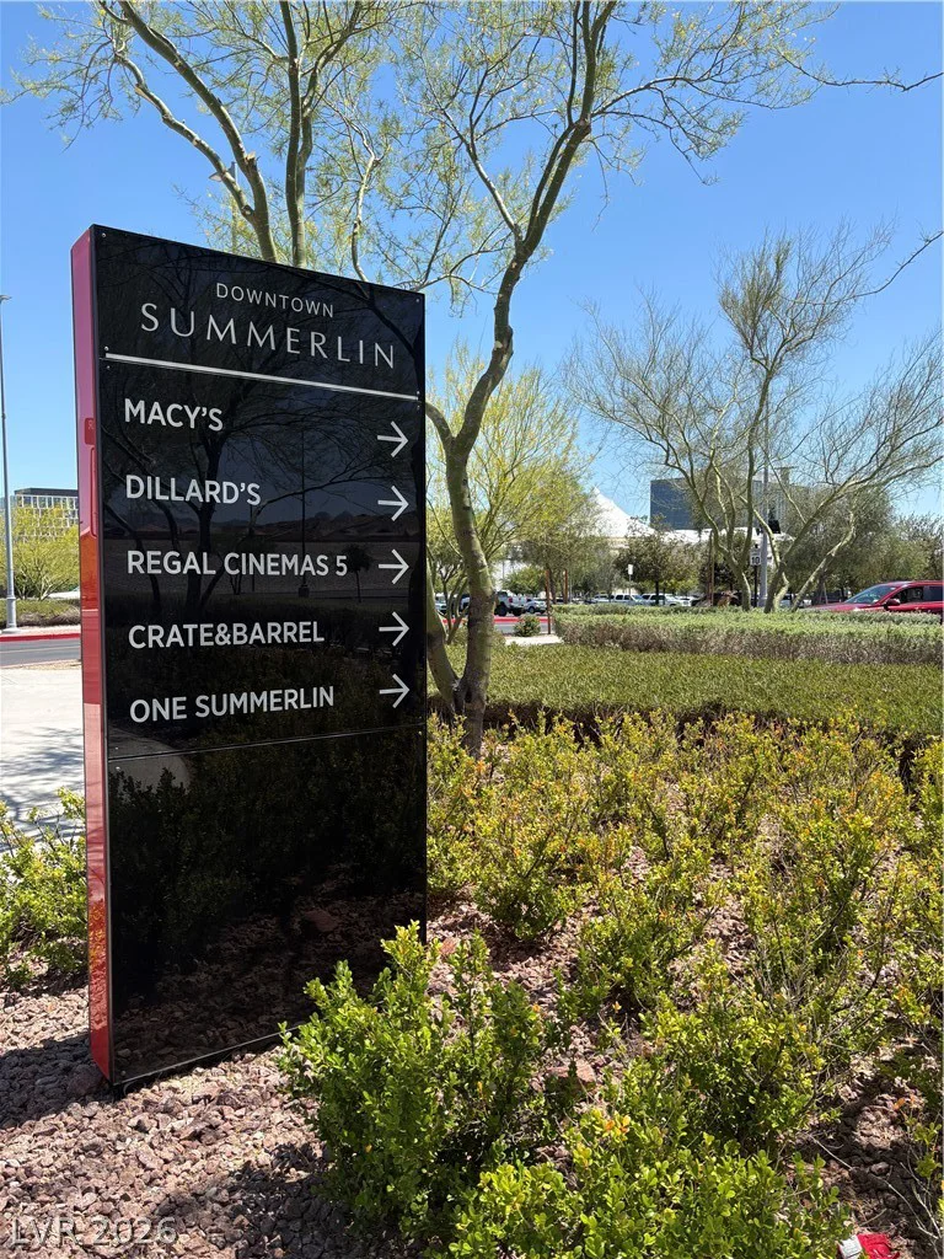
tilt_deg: -2.9
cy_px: 630
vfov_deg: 67.3
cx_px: 472
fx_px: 945
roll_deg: +0.4
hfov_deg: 53.1
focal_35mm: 26
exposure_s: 1/1751
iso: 50
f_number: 1.6
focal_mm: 5.96
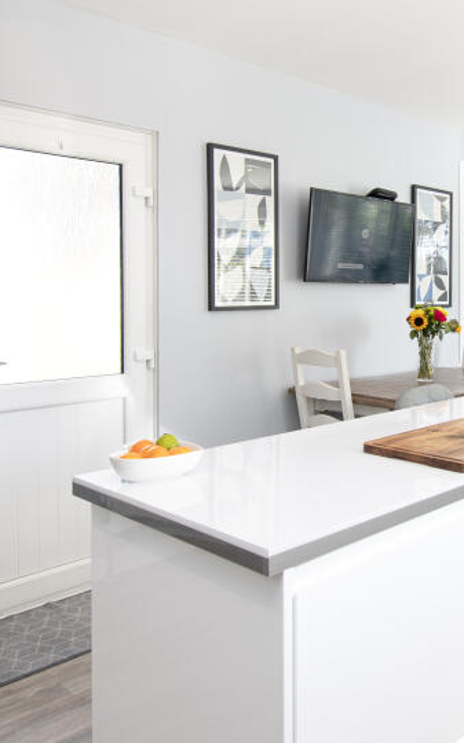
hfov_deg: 41.2
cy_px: 308
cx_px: 373
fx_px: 587
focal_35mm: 29
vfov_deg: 64.2
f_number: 8
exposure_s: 1/25
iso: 200
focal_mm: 10
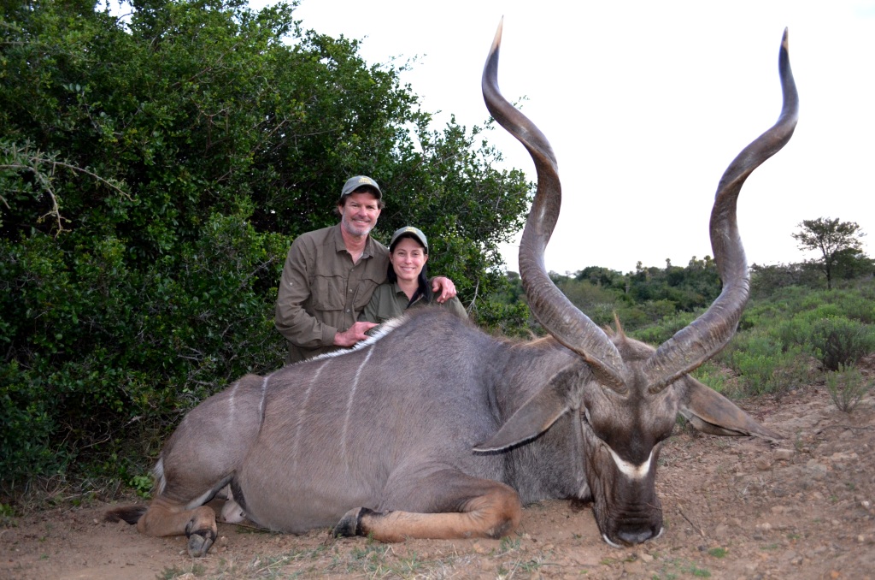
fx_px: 728
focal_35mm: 30
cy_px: 290
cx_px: 438
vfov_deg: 43.4
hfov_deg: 62.0
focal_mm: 20
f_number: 3.8
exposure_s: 1/60
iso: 2200
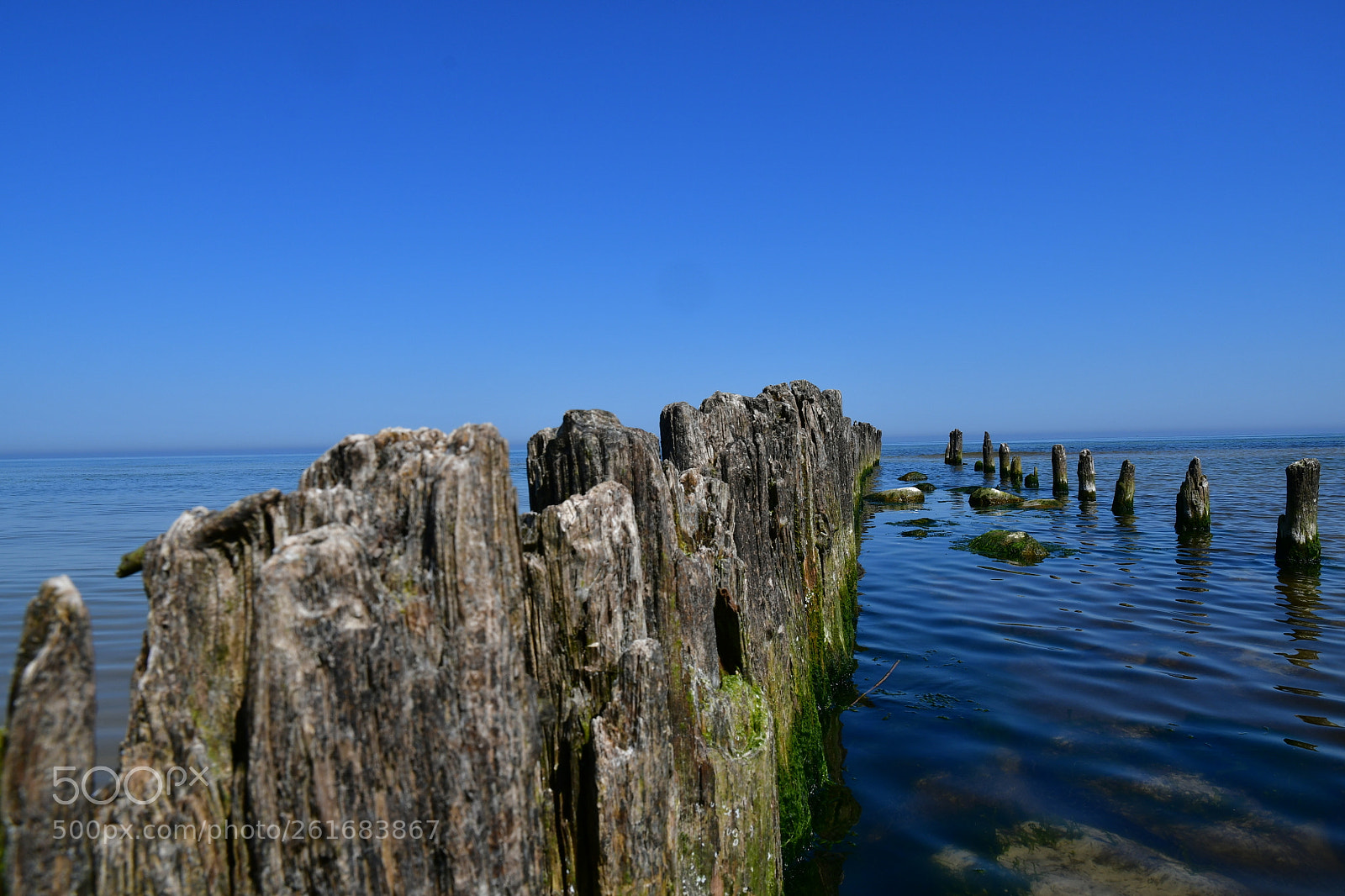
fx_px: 896
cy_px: 448
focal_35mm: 24
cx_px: 672
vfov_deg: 53.1
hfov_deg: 73.8
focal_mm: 16
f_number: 11
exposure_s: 1/320
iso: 100
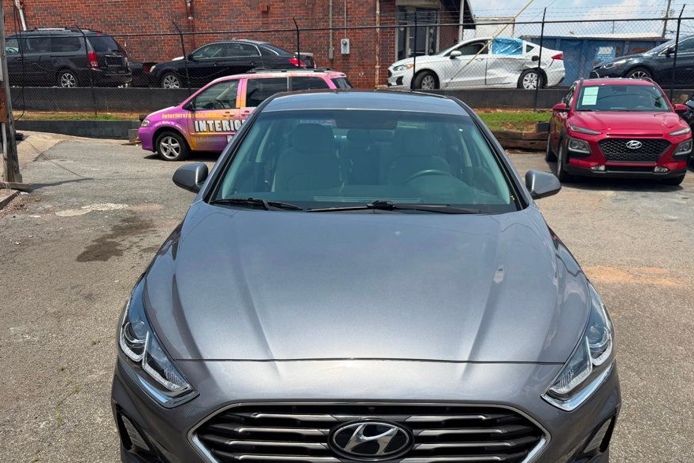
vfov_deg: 44.5
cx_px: 367
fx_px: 559
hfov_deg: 63.6
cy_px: 297
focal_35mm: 29
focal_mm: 6.76
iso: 100
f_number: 1.78
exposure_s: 1/4975
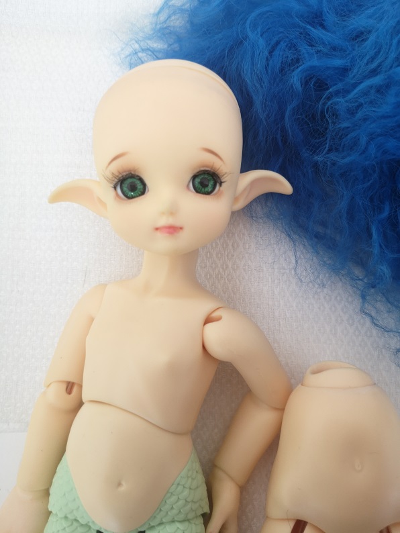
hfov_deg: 51.4
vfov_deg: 65.3
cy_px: 266
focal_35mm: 27
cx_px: 200
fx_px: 416
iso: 100
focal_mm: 3.95
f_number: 1.8
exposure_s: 1/50
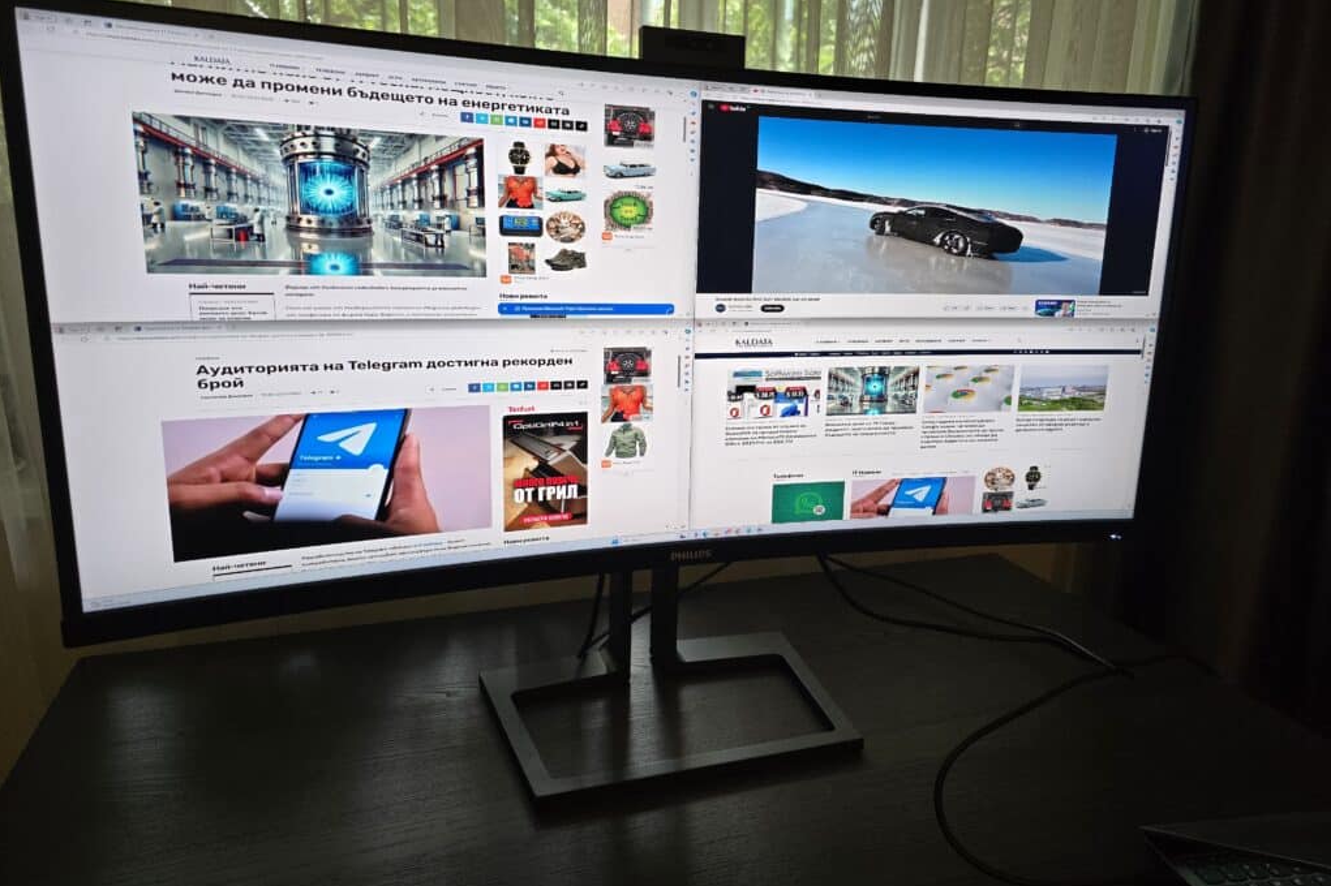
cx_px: 665
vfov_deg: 53.1
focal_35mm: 24
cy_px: 436
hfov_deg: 73.8
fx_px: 887
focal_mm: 6.3
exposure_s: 1/180
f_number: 1.7
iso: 200
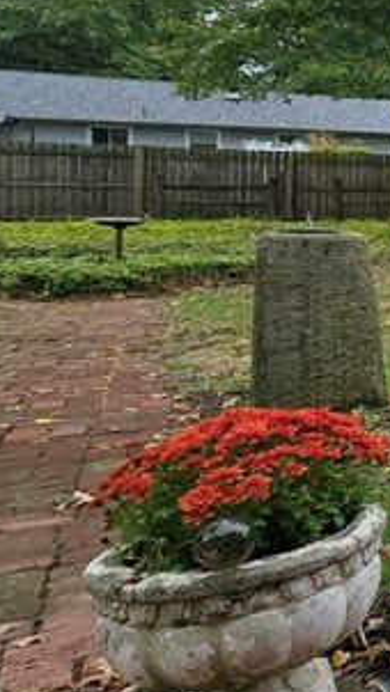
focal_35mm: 48
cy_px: 247
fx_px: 882
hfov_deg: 12.2
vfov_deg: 42.5
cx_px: 1117
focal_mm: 2.2
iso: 50
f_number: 2.2
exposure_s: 1/1559
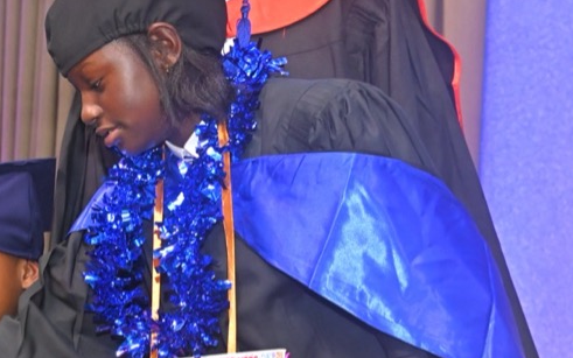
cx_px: -84
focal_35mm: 126
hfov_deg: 16.0
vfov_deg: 10.3
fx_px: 1968
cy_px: 338
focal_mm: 38
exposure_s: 1/160
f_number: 5.6
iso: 3200
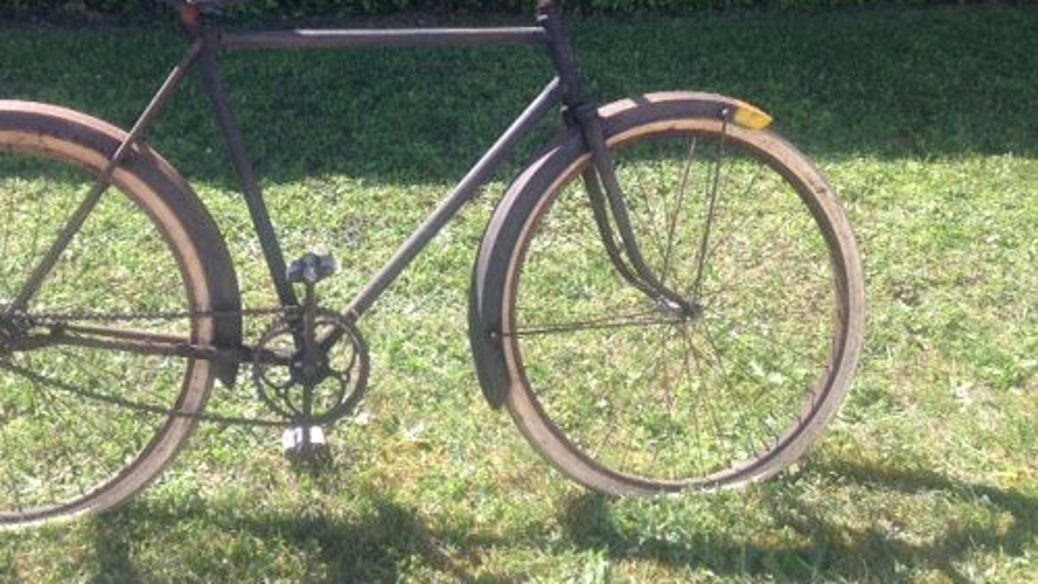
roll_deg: +1.7
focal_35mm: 46
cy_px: 177
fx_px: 1266
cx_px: 382
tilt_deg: -11.8
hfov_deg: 44.2
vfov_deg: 25.8
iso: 50
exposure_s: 1/521
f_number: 2.4
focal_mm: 4.12
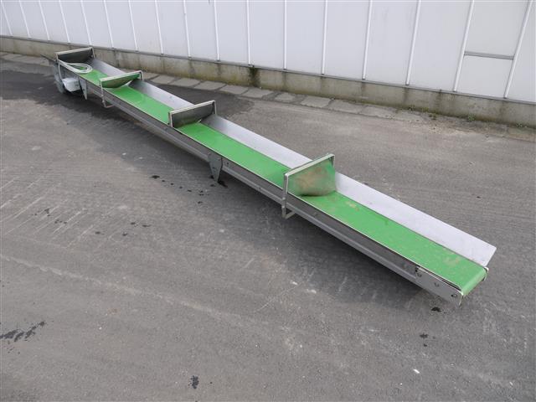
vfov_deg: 46.8
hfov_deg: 60.0
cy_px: 201
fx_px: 465
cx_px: 268
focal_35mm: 30
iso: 100
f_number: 5.6
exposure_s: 1/200
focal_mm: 15
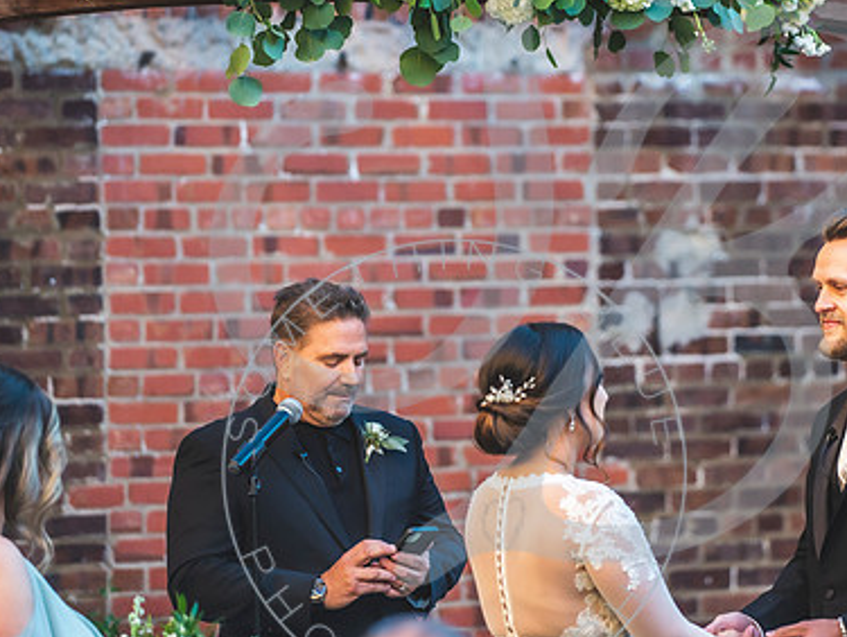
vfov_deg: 7.2
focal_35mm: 208
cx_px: 567
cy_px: 281
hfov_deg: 9.5
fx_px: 5094
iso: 640
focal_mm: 140
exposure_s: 1/640
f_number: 2.8
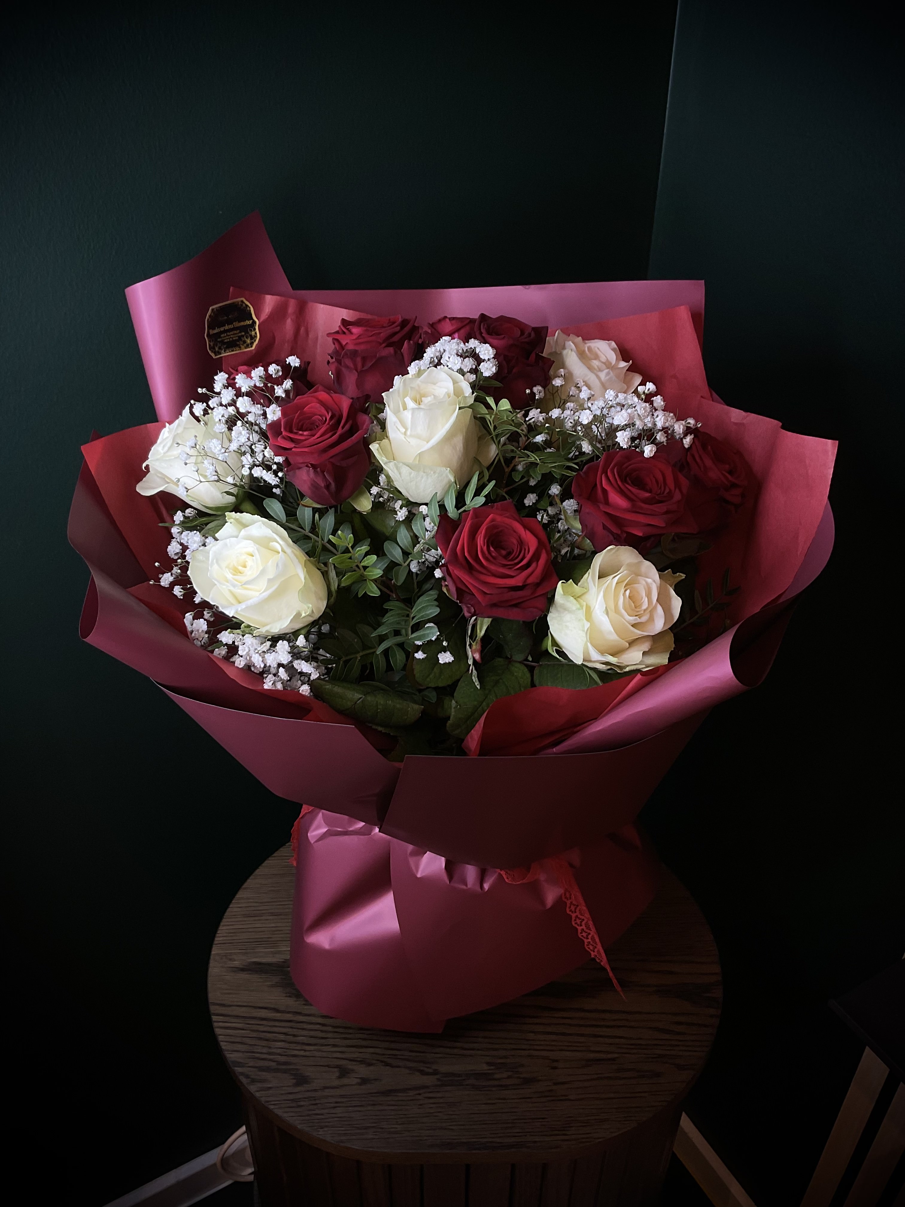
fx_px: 1011
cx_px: 452
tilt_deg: -35.7
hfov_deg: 48.2
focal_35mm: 29
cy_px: 604
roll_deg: +0.2
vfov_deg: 61.7
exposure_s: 1/100
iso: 32
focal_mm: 3
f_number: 1.8
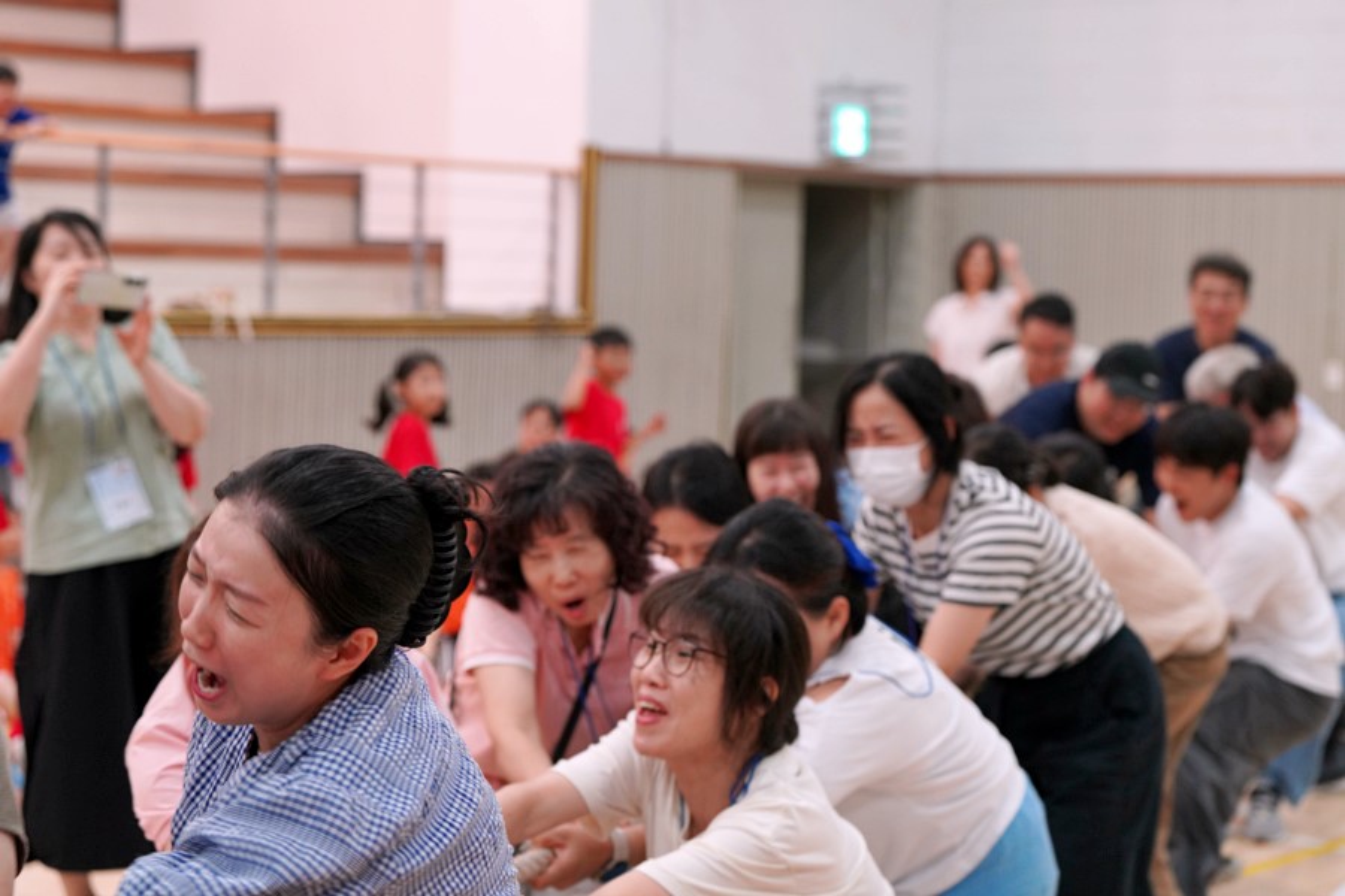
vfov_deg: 19.5
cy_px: 448
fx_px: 2615
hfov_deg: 28.8
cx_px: 672
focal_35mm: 70
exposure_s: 1/160
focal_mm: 70
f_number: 4
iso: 1600
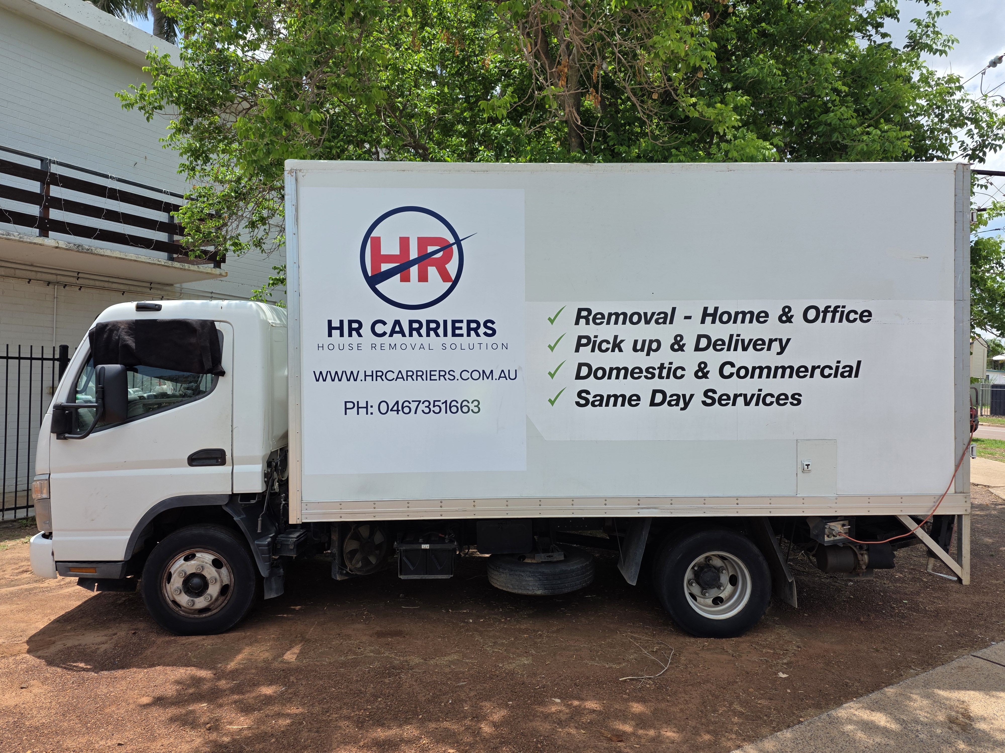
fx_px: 668
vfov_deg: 58.9
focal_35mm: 23
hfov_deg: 73.9
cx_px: 502
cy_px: 376
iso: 80
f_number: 1.7
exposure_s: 1/4057
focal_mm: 6.25
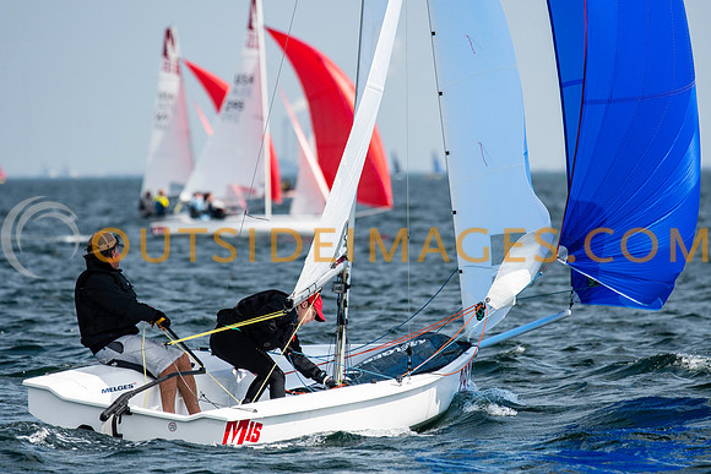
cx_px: 356
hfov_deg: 4.6
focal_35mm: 450
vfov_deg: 3.1
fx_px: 8889
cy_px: 237
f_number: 5
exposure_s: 1/6400
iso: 400
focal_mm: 300
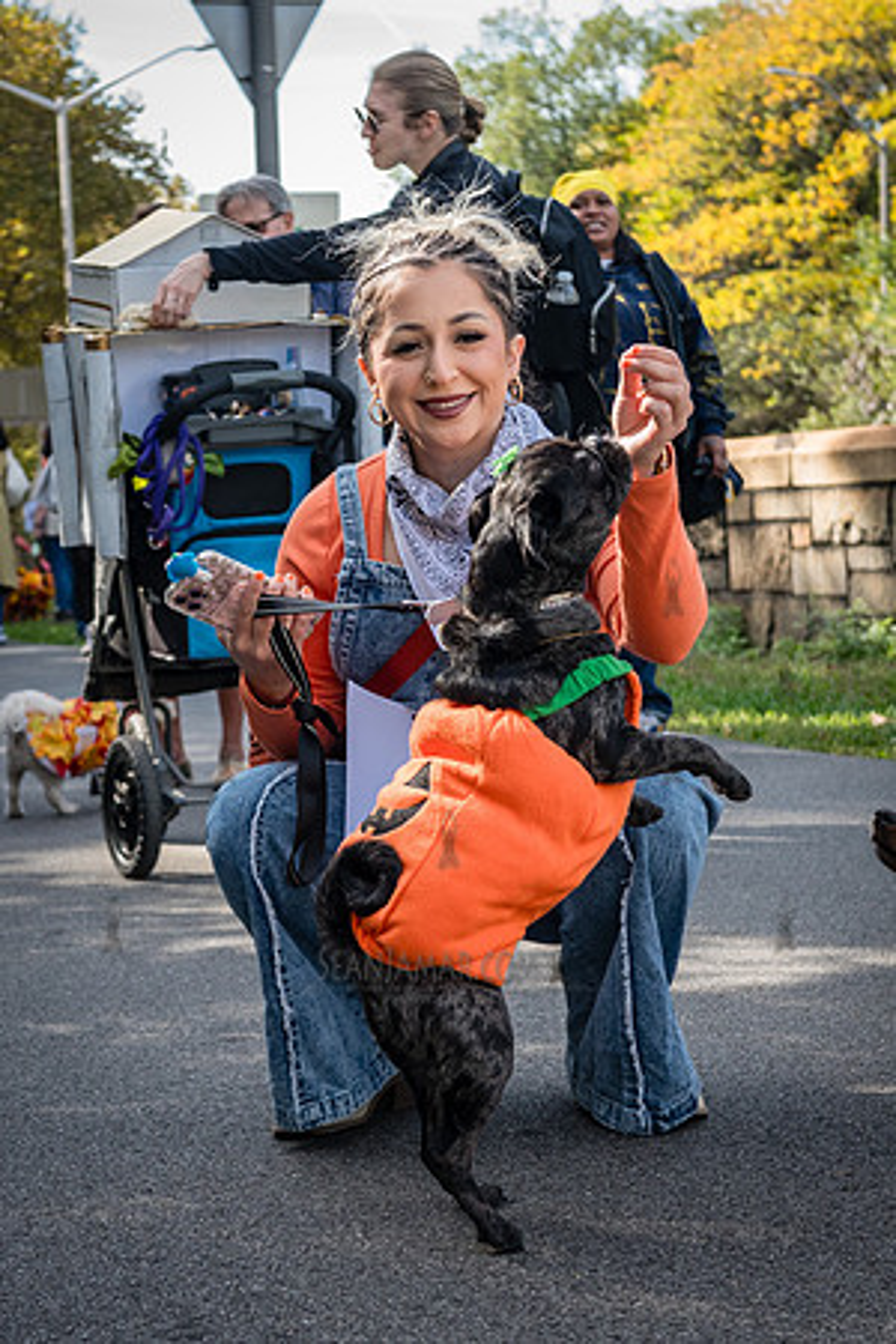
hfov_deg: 16.2
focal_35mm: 84
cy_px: 747
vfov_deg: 24.2
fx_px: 3135
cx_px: 233
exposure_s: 1/1000
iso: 1000
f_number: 5
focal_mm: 48
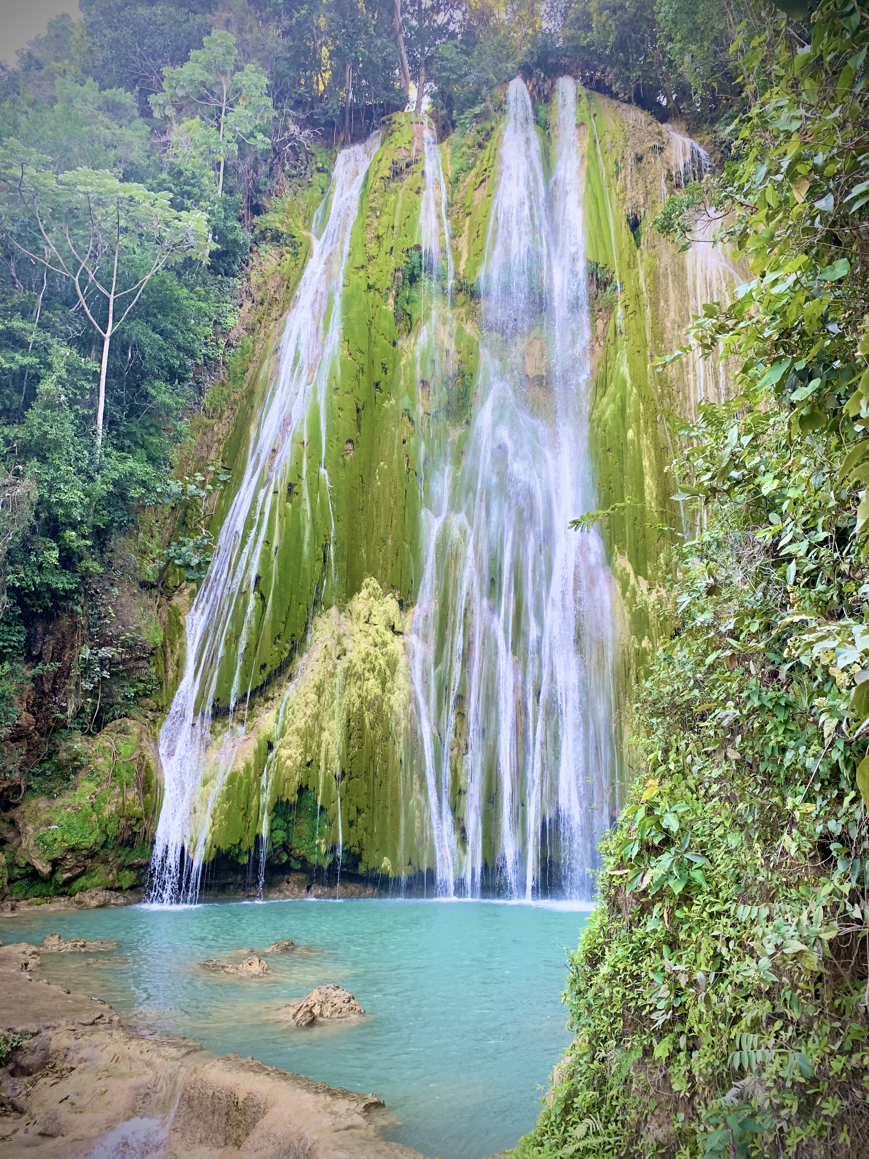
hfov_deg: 53.1
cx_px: 434
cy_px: 580
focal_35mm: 26
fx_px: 870
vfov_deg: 67.3
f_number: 1.8
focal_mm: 4.25
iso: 64
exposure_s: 1/121
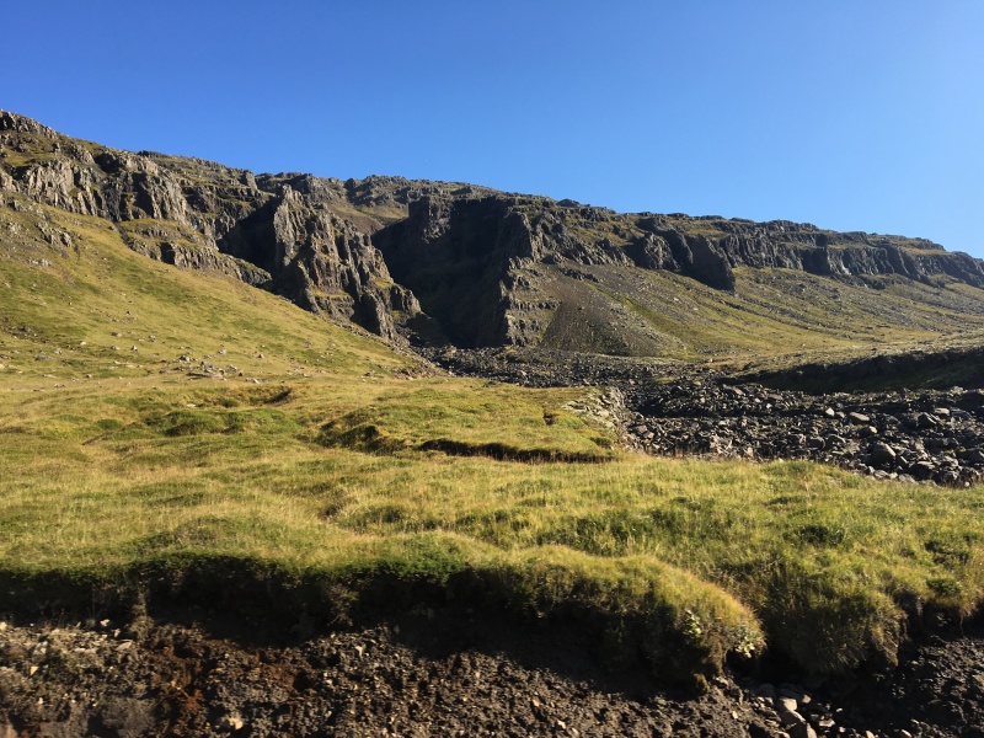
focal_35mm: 29
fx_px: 824
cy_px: 369
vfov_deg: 48.2
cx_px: 492
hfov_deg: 61.7
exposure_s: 1/927
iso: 25
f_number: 2.2
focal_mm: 4.15
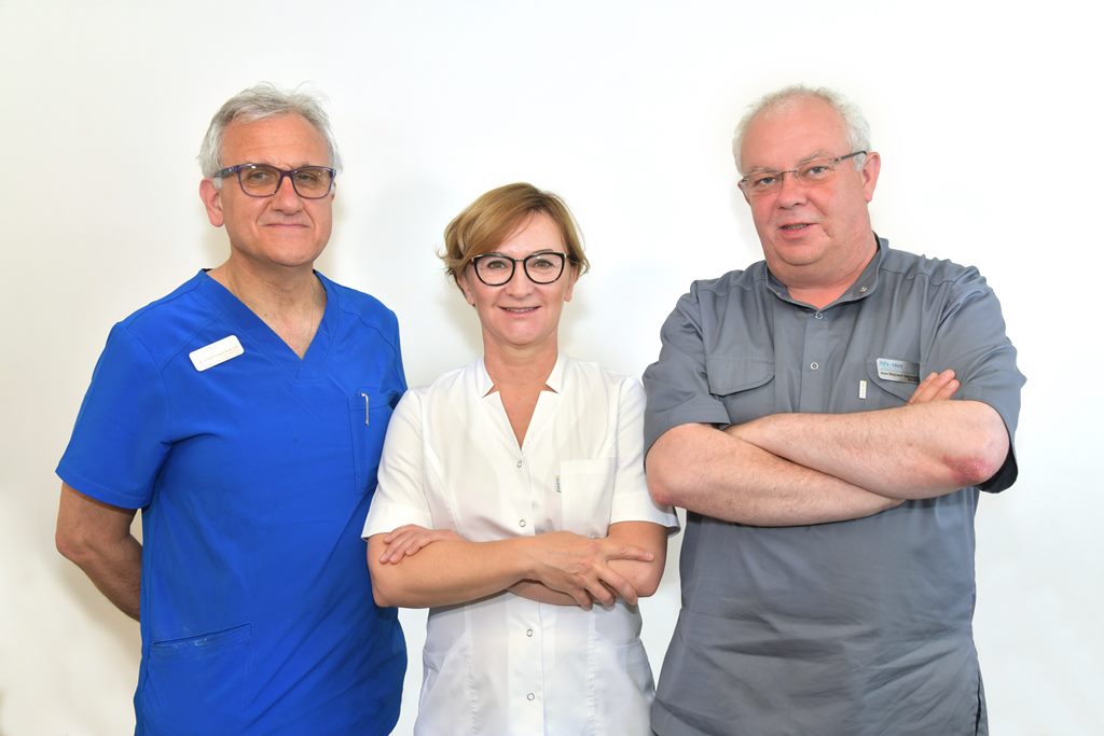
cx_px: 552
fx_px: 1227
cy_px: 368
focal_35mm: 40
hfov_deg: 48.5
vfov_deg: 33.4
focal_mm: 40
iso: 1000
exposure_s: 1/200
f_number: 8
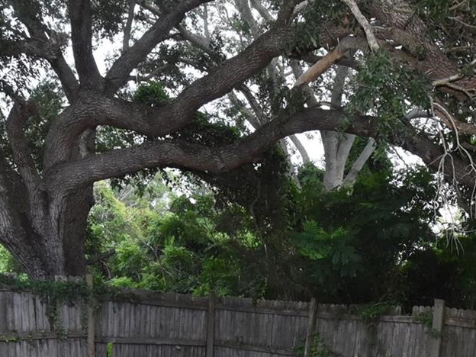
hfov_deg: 49.1
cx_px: 326
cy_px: 360
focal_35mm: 37
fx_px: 509
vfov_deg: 34.9
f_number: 11
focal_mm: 10
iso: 1600
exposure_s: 1/200
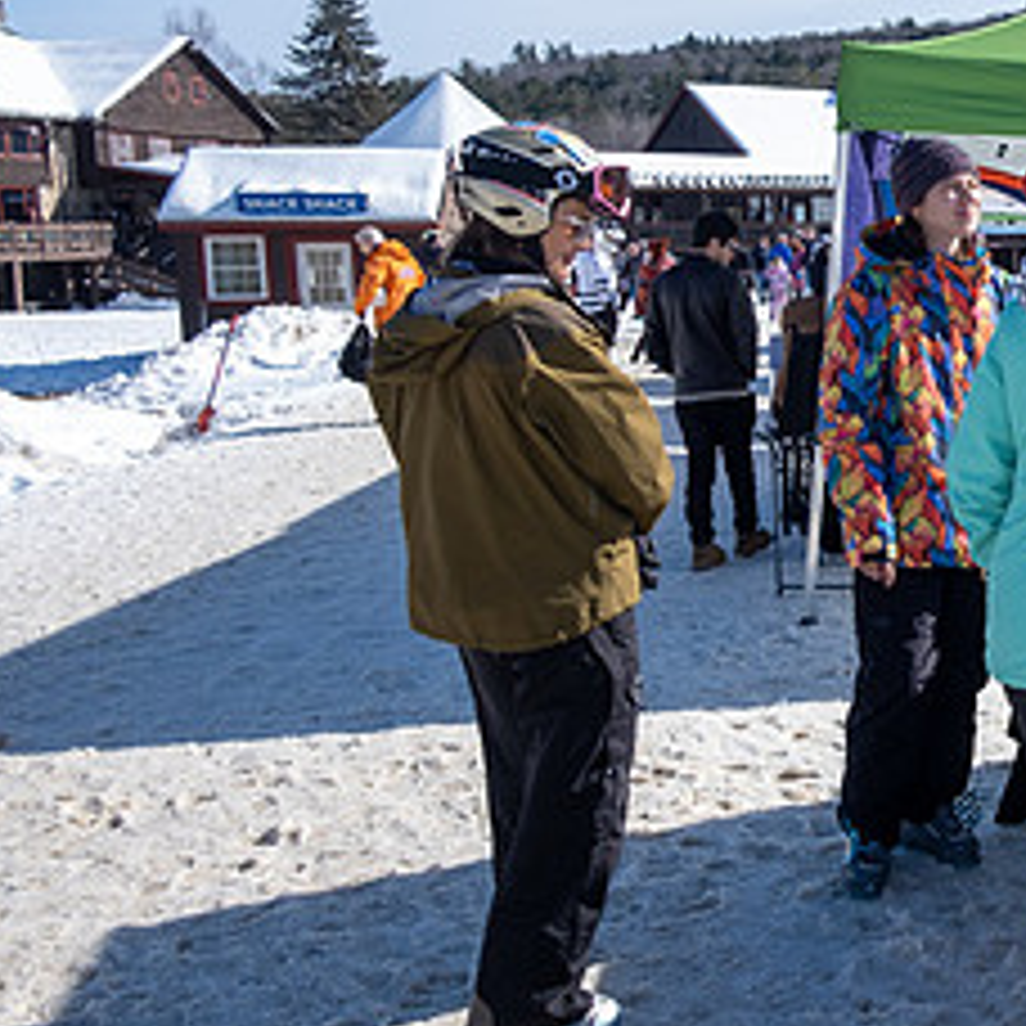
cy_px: 466
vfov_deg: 32.8
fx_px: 1744
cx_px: 1174
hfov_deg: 29.1
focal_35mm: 52
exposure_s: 1/1000
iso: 320
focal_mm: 16
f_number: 5.6
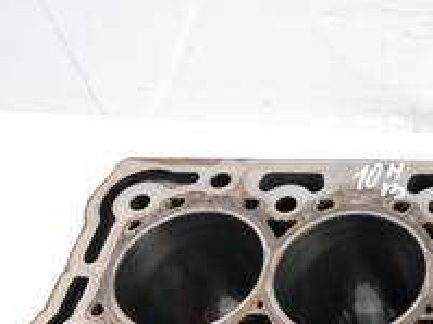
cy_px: 228
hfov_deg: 30.1
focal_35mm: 58
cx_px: 468
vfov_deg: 25.0
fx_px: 725
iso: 1000
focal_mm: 12
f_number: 3.5
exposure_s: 1/60
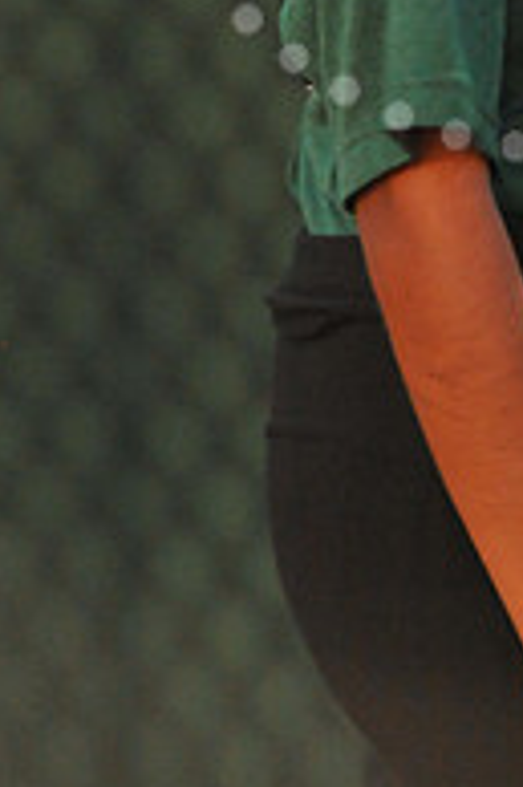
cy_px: -333
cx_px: 576
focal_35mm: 598
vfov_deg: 3.4
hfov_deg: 2.3
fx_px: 13054
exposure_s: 1/100
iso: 4000
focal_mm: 200
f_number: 6.3
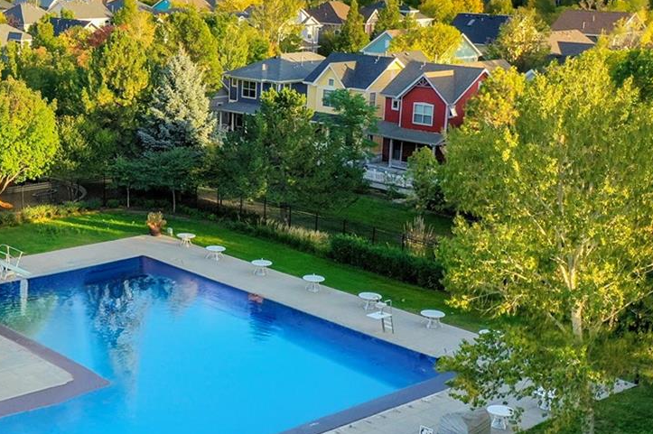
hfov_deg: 31.4
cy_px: 277
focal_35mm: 62
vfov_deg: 21.8
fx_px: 1124
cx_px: 117
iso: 100
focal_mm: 10.26
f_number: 4.5
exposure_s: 1/200
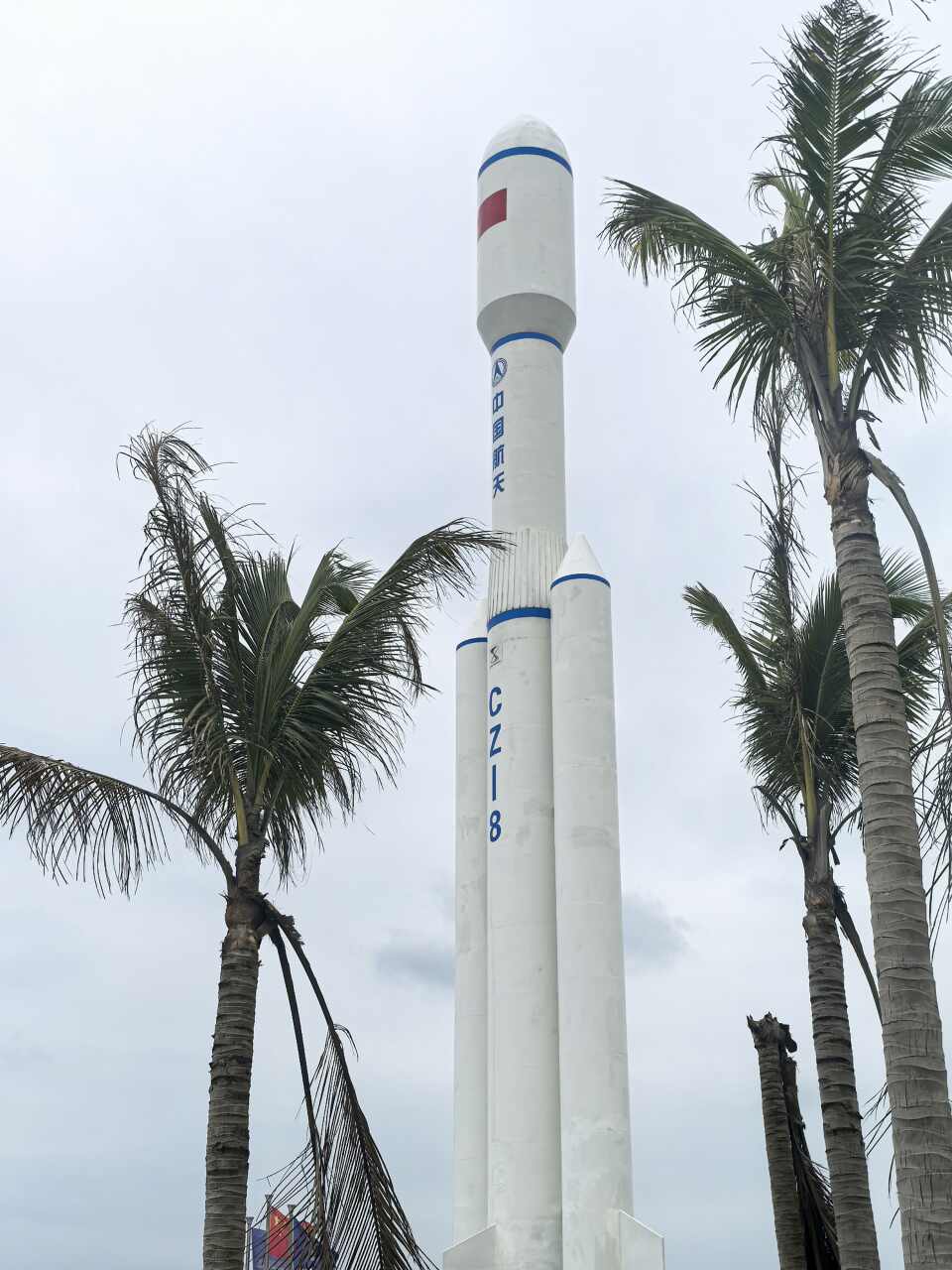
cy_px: 635
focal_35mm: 47
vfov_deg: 40.4
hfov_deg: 30.9
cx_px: 476
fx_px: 1723
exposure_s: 1/2427
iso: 50
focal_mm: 6.35
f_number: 2
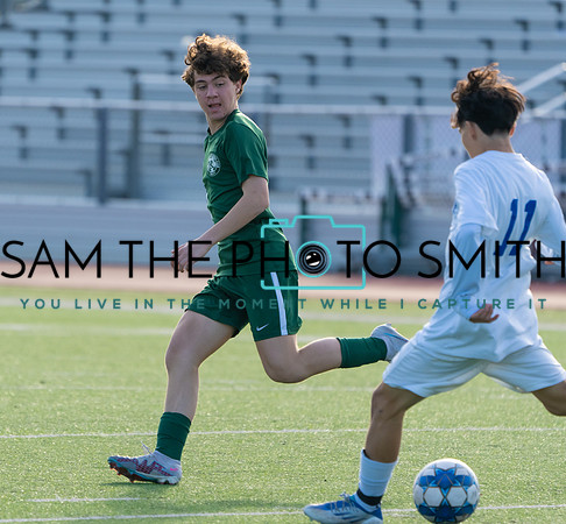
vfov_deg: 3.4
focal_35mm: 502
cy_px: 279
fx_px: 8958
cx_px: 202
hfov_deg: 3.6
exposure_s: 1/1250
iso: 800
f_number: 5.6
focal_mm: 342
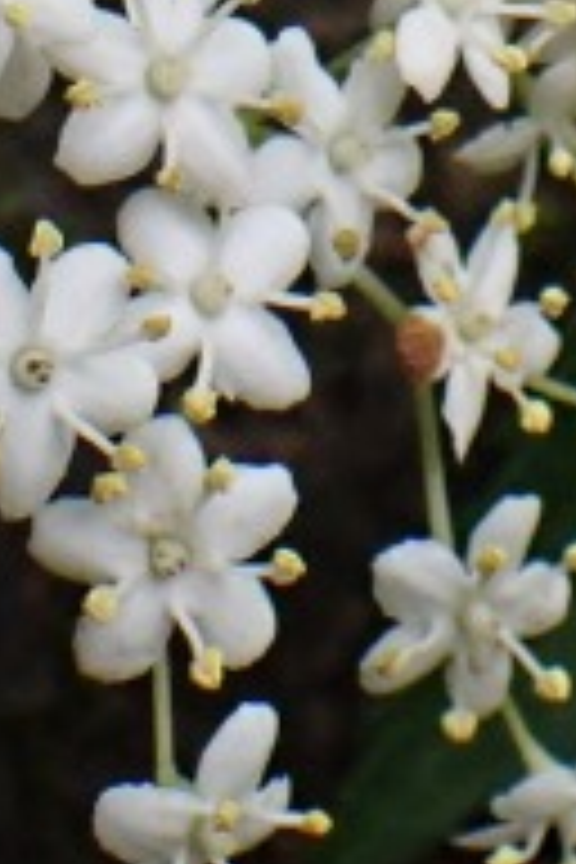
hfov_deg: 7.9
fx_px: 4152
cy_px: -799
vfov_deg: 10.9
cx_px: 252
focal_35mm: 173
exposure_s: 1/640
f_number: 3.2
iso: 320
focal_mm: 5.4
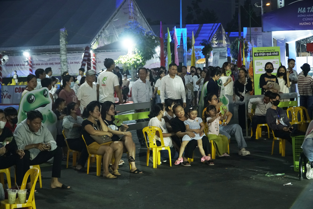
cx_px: 156
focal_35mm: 74
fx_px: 639
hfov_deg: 27.5
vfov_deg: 18.5
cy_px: 104
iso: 2000
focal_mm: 49
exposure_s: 1/125
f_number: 4.5
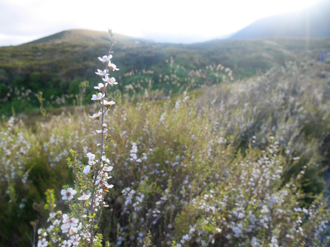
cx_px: 165
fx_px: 229
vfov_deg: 56.8
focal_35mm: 24
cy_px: 124
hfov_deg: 71.6
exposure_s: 1/200
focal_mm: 12
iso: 200
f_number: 4.5
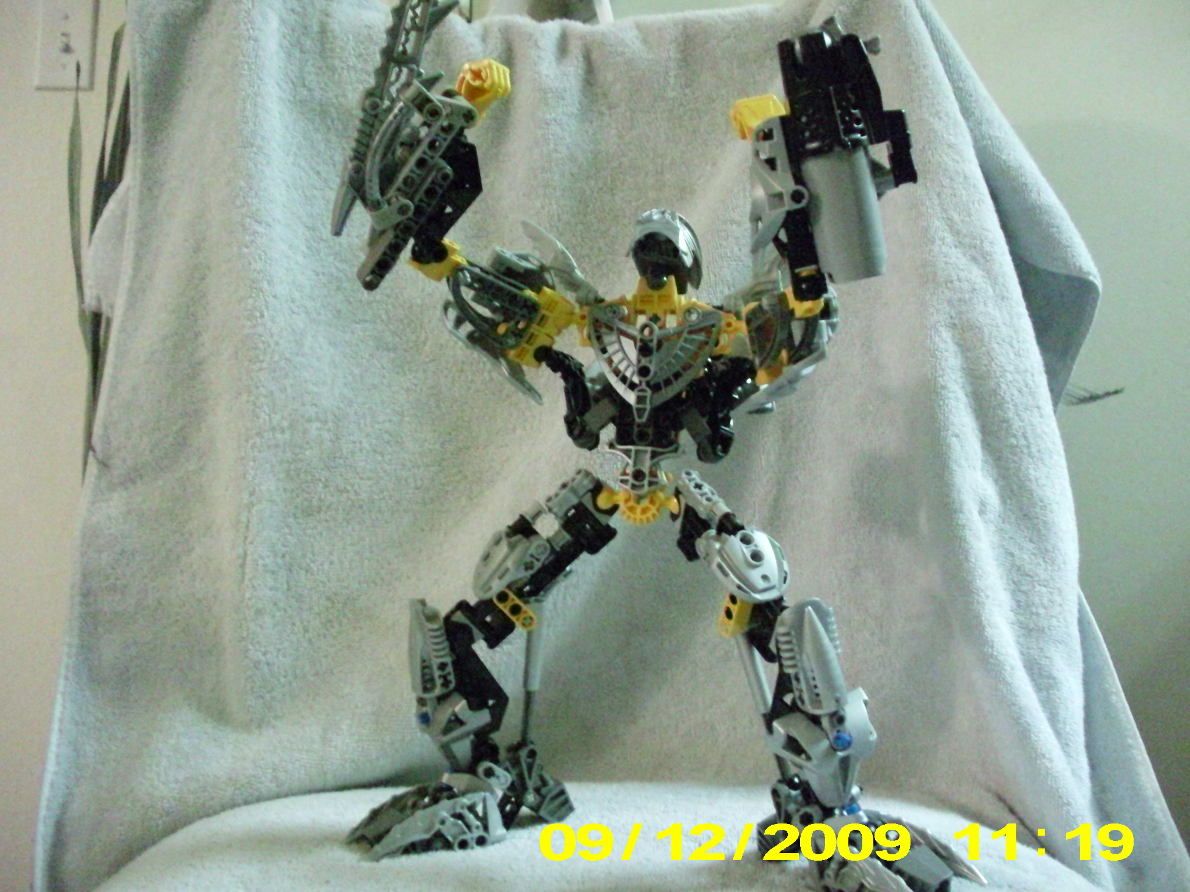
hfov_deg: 49.0
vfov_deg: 37.7
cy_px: 446
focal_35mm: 38
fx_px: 1306
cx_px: 595
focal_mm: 6.3
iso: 1600
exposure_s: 1/16
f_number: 3.1
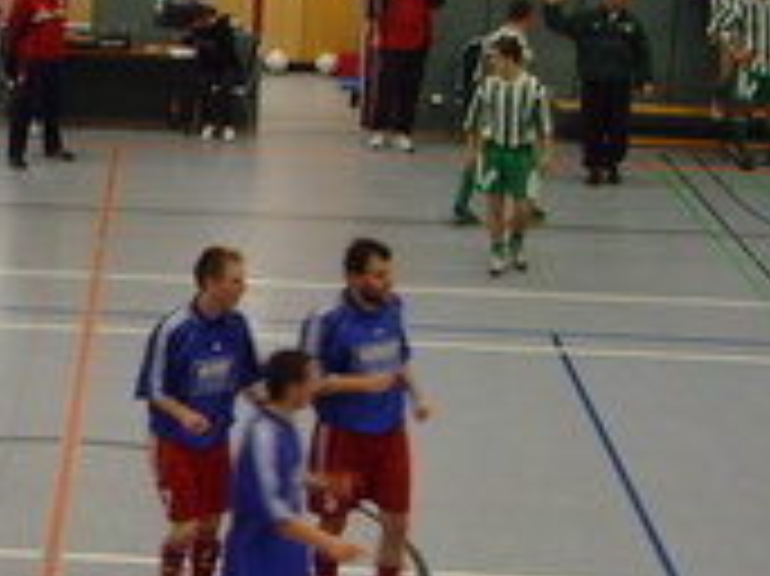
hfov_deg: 16.1
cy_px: 416
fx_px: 2534
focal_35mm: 114
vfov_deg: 12.9
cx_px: -297
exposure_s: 1/30
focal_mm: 6.6
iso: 200
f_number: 3.5
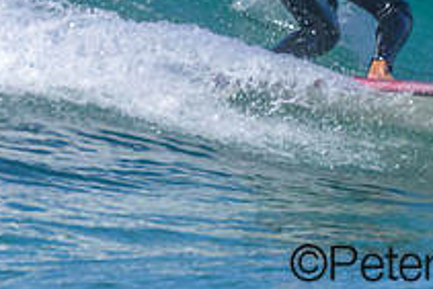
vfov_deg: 0.5
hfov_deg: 0.7
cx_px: 501
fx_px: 36468
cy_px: -109
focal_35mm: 3030
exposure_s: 1/2500
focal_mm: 900
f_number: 11
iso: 1600
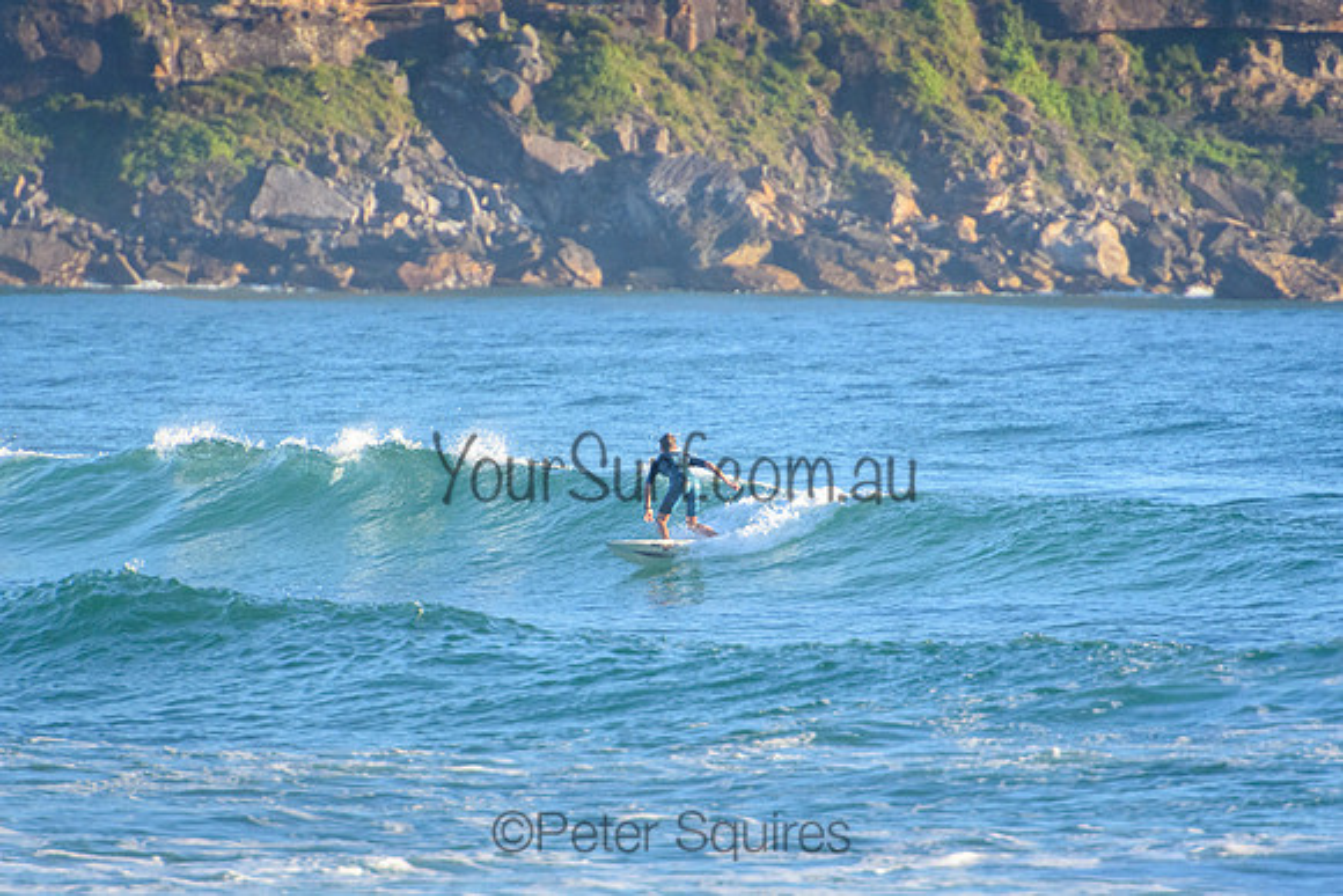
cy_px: 448
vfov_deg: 2.3
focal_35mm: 600
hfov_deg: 3.4
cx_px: 672
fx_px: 22388
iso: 1000
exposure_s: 1/2500
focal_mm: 400
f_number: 5.6
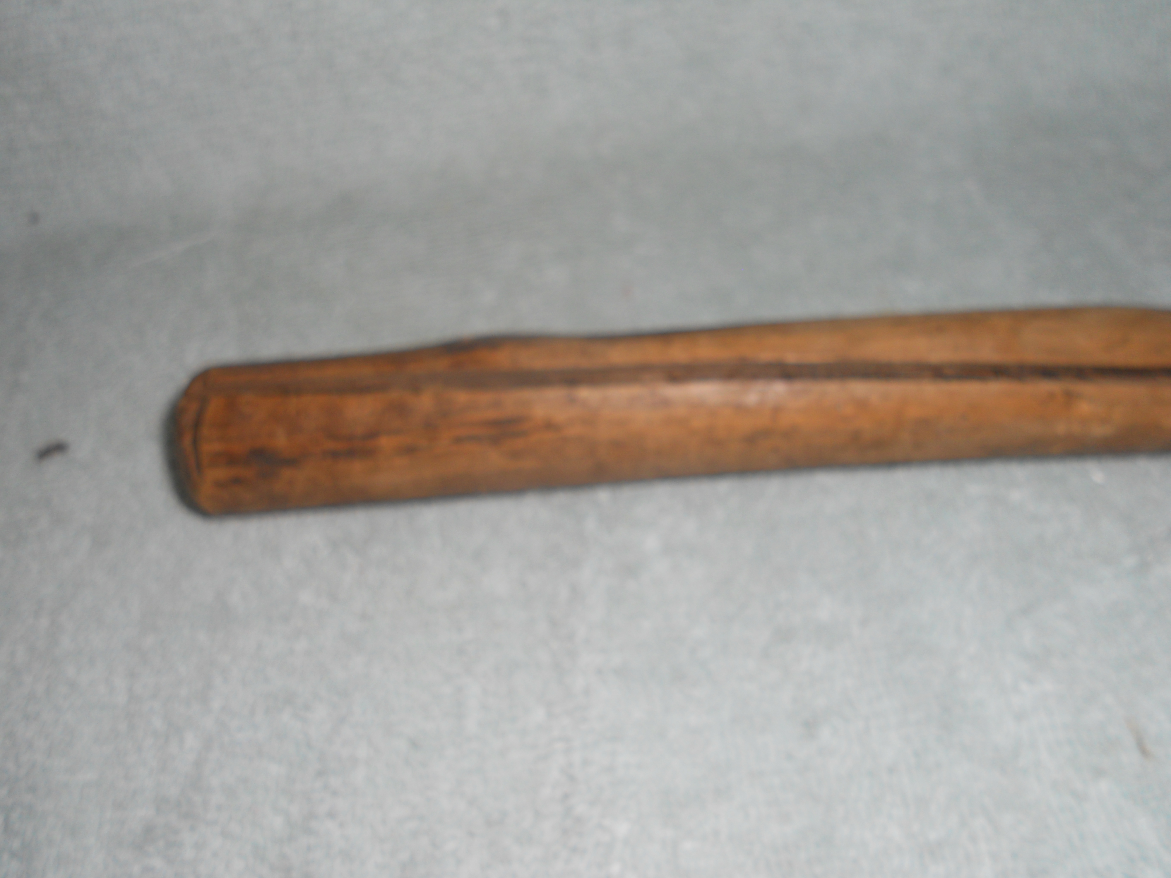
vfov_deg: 44.2
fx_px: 1083
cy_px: 439
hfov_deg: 56.8
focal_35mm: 32
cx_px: 586
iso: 80
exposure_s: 1/25
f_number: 8.8
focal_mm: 5.8
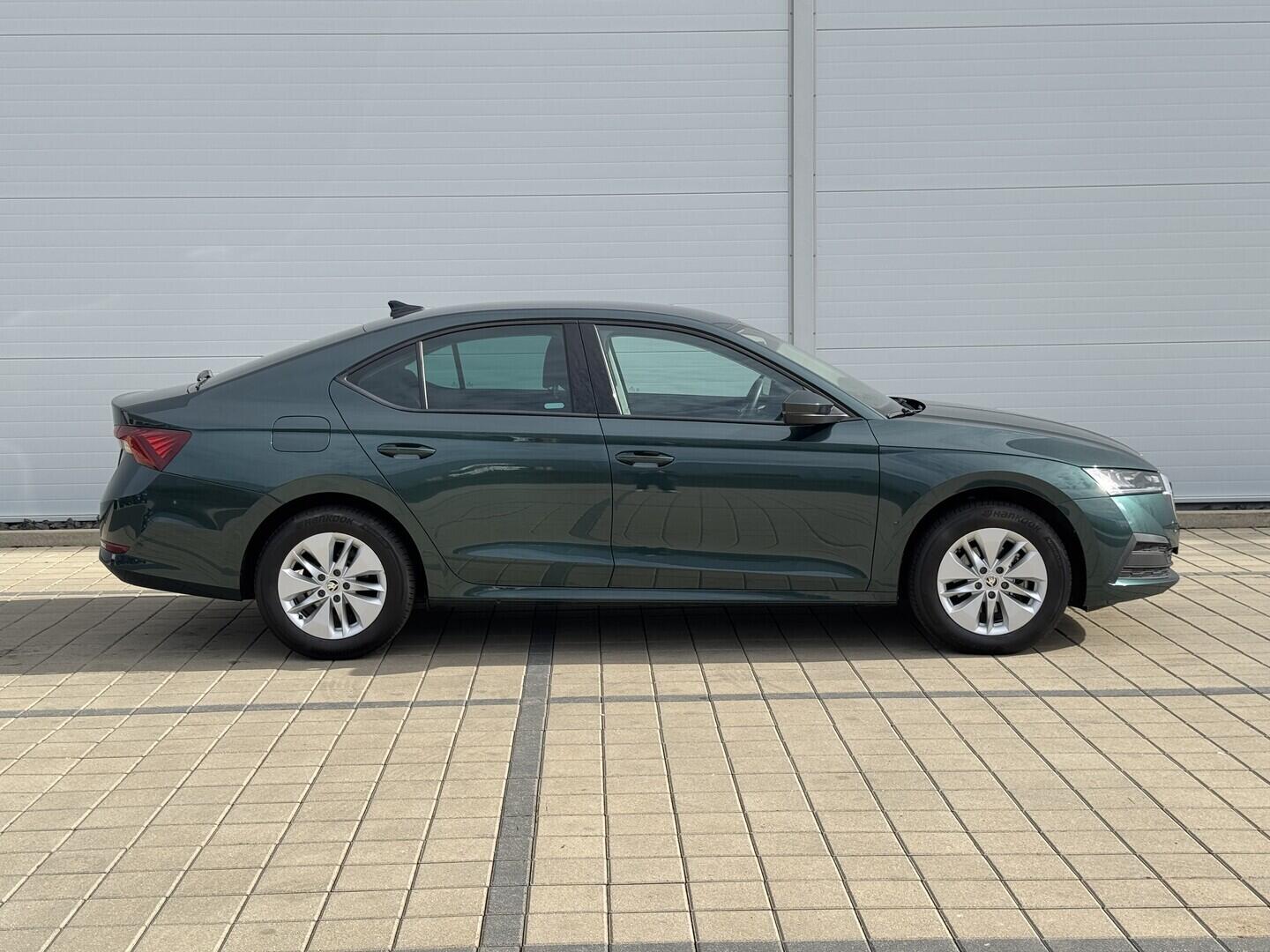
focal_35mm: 48
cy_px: 476
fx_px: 1761
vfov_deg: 30.3
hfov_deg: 39.7
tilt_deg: -4.7
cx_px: 635
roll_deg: +0.6
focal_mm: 6.76
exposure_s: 1/1818
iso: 64
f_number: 1.78
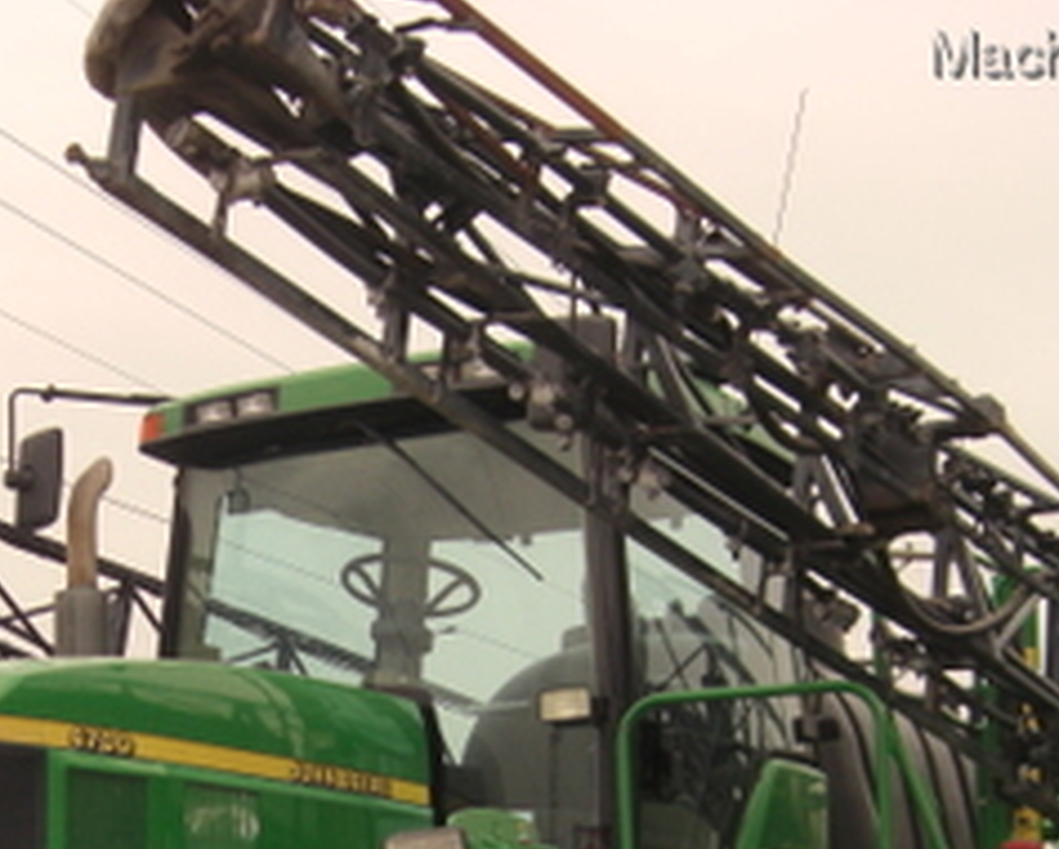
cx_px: 246
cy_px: 903
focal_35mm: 85
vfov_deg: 17.6
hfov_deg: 22.2
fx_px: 2666
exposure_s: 1/320
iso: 80
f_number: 2.8
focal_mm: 7.9
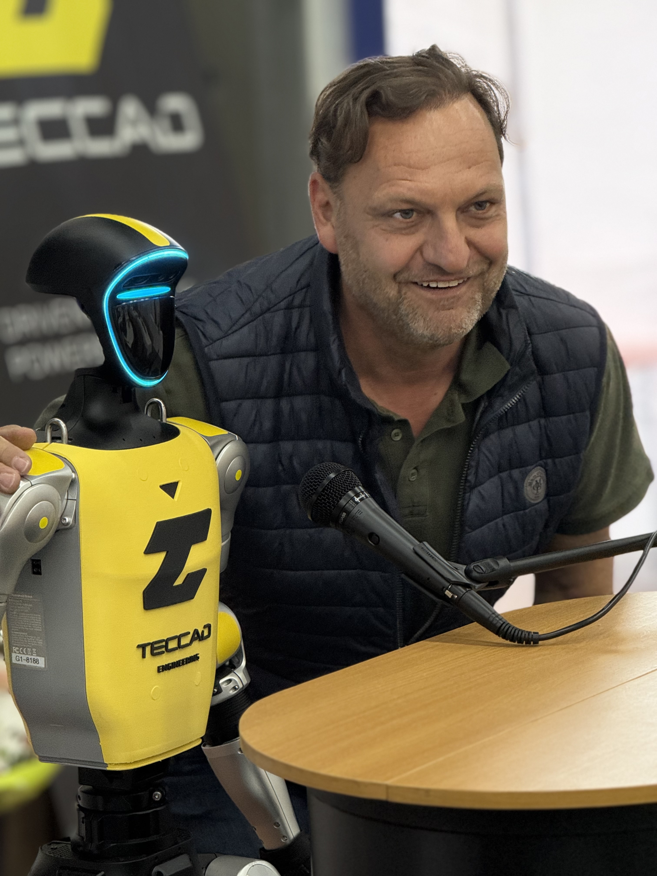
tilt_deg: -5.7
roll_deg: +2.8
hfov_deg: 12.3
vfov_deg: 16.4
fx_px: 3037
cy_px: 438
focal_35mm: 120
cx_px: 328
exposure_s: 1/99
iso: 160
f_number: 2.8
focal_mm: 15.66
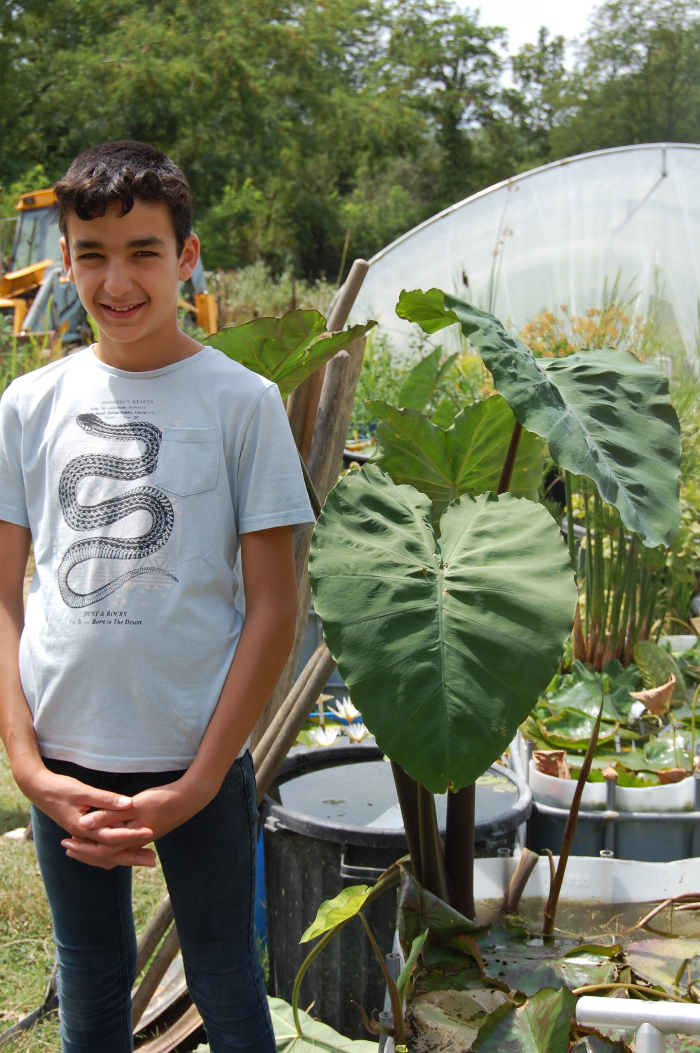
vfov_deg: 35.1
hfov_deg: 23.7
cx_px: 350
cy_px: 526
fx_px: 1666
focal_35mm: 57
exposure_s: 1/250
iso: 200
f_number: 8
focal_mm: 38
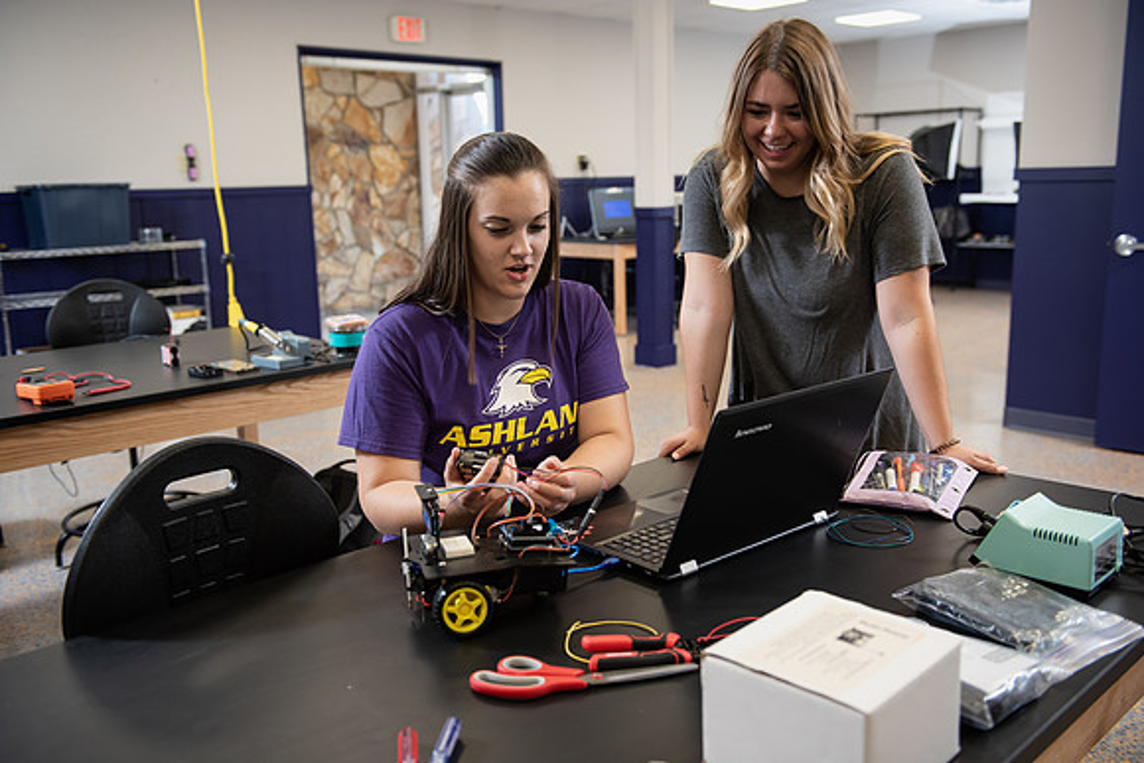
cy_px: 382
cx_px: 572
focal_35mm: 32
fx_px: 1017
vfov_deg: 41.1
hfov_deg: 58.7
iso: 640
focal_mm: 32
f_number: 3.5
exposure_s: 1/200
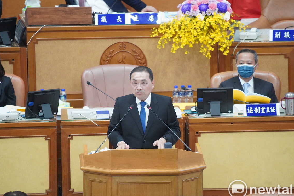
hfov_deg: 6.4
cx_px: 147
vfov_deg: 4.3
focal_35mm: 320
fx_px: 2613
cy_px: 97
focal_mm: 300
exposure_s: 1/320
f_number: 5.6
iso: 12800
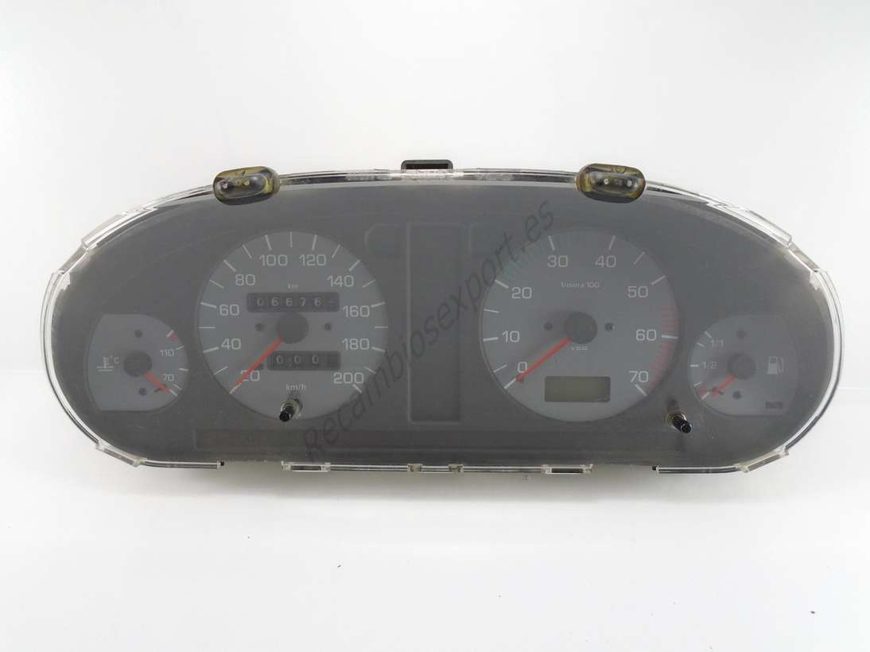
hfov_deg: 67.3
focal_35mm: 26
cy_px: 326
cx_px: 435
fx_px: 653
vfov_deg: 53.0
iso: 100
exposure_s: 1/60
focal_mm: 4.6
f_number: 3.2
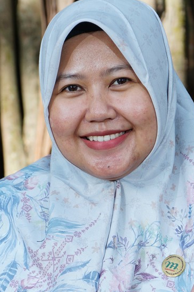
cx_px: 75
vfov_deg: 12.2
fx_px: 1351
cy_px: 288
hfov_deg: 8.2
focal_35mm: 167
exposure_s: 1/160
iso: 160
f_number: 6.3
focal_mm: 61
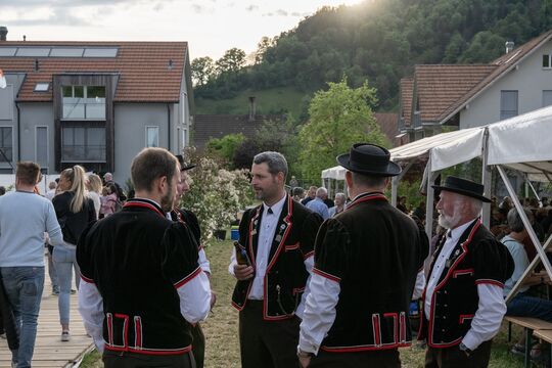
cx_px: 276
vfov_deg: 26.5
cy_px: 184
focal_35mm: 51
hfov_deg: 38.9
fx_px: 782
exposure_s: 1/400
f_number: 8
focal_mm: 51
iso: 400
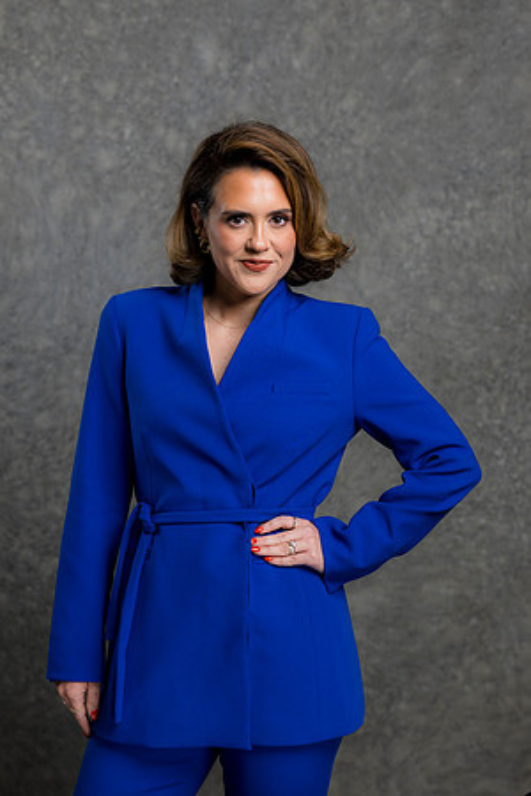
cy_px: 398
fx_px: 1880
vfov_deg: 23.9
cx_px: 266
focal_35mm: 85
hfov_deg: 16.1
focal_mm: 85
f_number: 5
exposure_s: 1/200
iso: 125
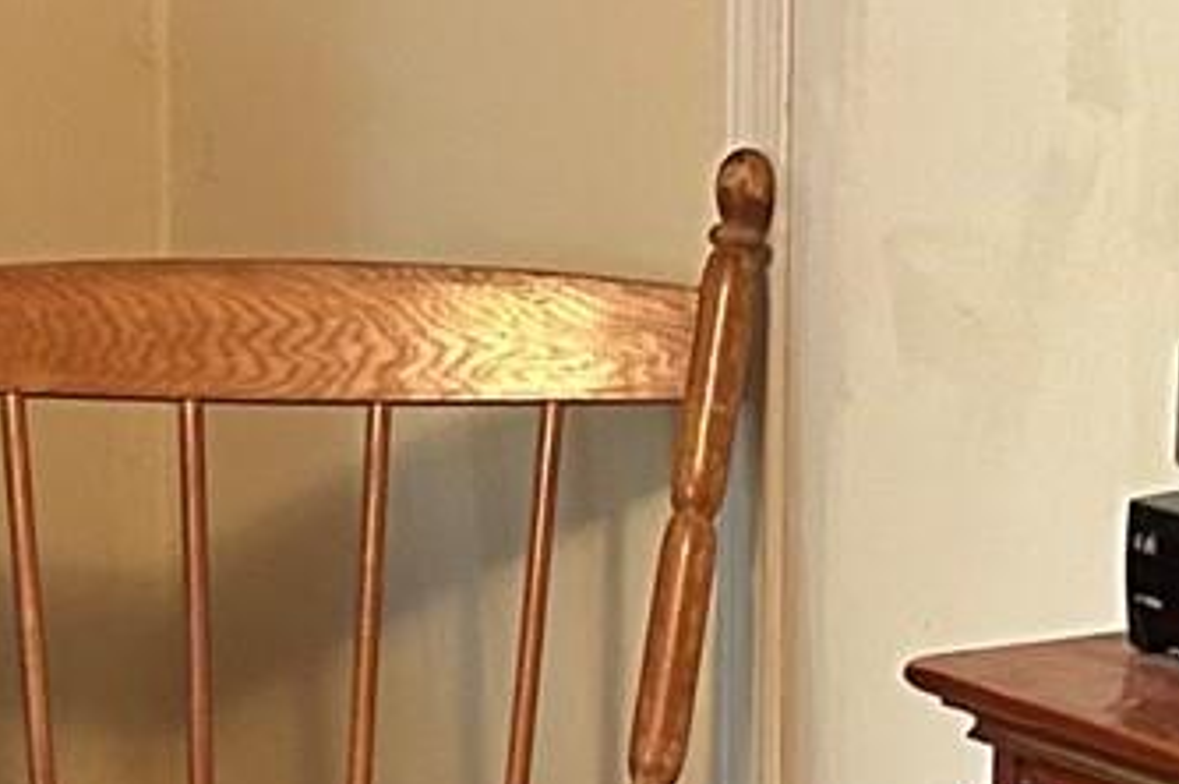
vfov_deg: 8.2
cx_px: 1066
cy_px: 498
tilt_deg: -11.8
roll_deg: -0.8
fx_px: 5431
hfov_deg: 12.3
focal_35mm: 166
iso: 500
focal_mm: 5.7
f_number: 1.5
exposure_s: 1/40
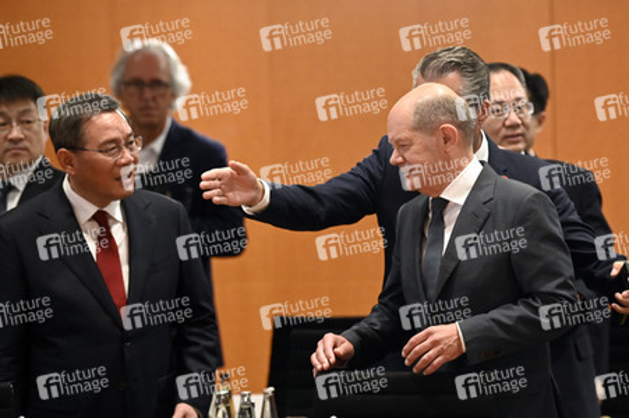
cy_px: 209
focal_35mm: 200
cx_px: 314
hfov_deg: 10.3
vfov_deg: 6.9
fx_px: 3492
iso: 5000
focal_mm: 200
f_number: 4.5
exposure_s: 1/320
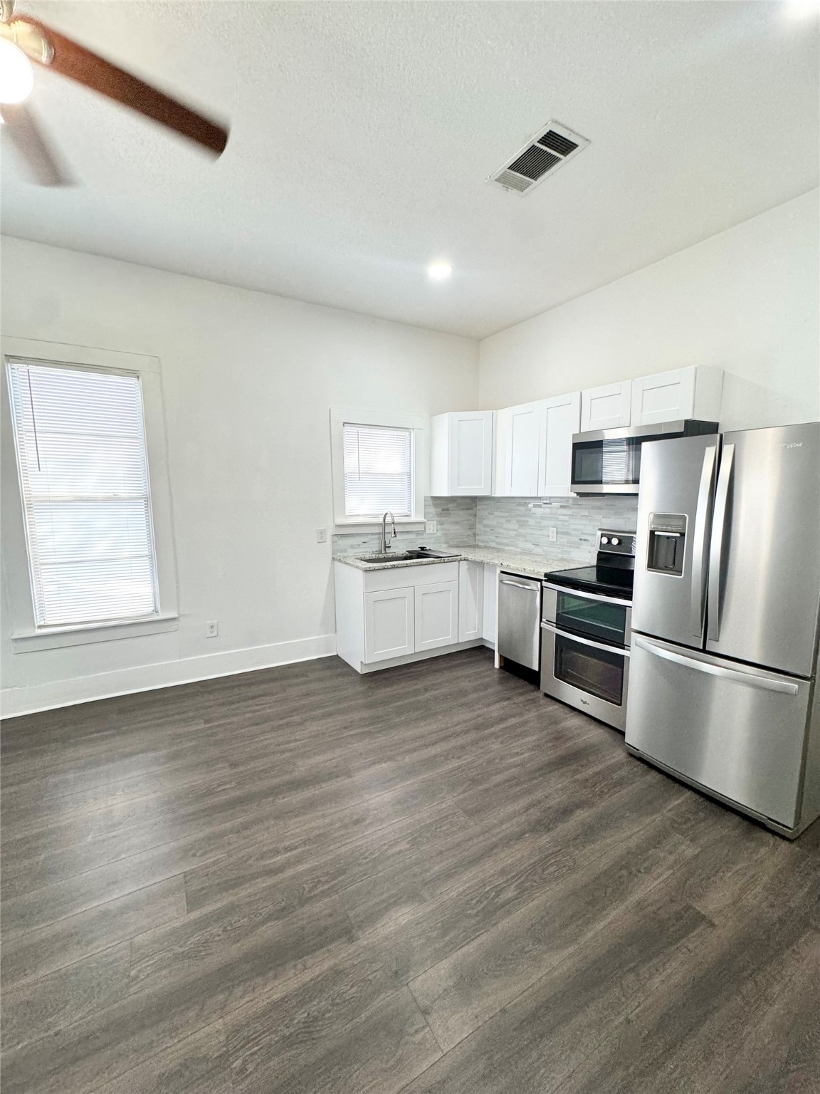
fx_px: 442
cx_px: 410
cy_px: 547
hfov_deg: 85.7
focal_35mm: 14
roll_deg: +0.6
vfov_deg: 102.1
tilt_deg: -6.2
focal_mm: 2.22
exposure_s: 1/120
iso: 250
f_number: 2.2
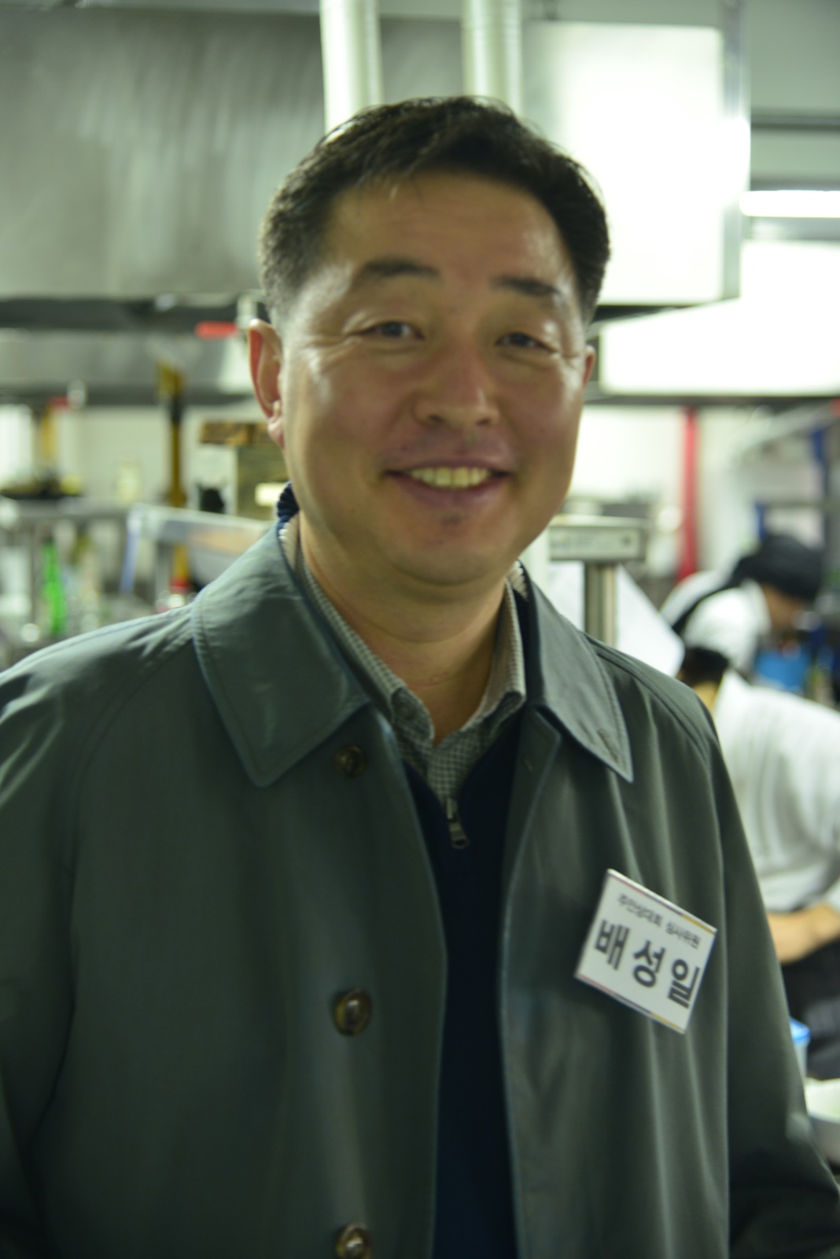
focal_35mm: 66
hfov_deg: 20.6
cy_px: 630
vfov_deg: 30.5
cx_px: 420
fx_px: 2308
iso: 800
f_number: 4
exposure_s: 1/30
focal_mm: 66
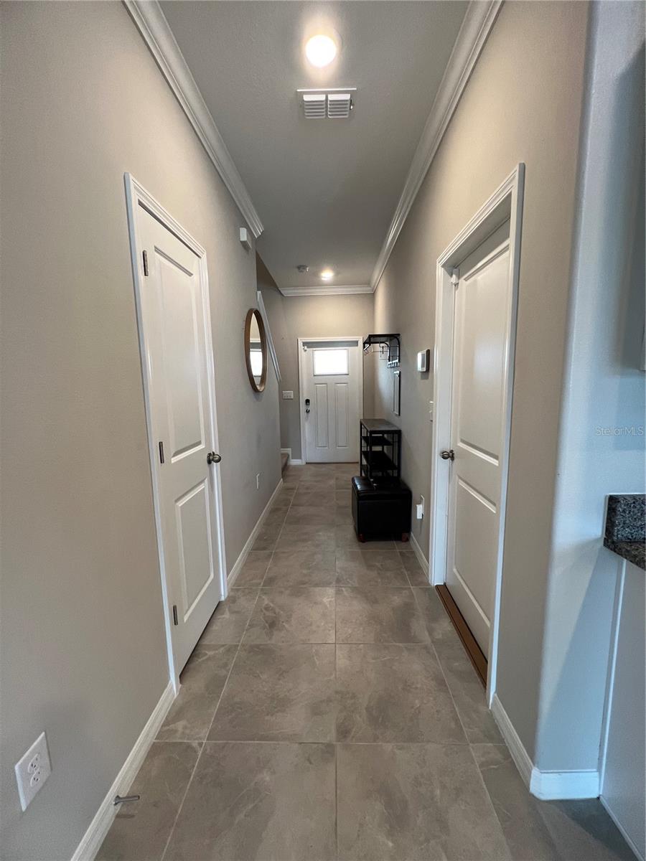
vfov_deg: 106.2
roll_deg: +1.2
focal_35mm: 13
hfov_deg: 89.9
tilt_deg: -7.1
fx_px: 323
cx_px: 323
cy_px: 430
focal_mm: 1.57
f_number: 1.8
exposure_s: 1/60
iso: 200
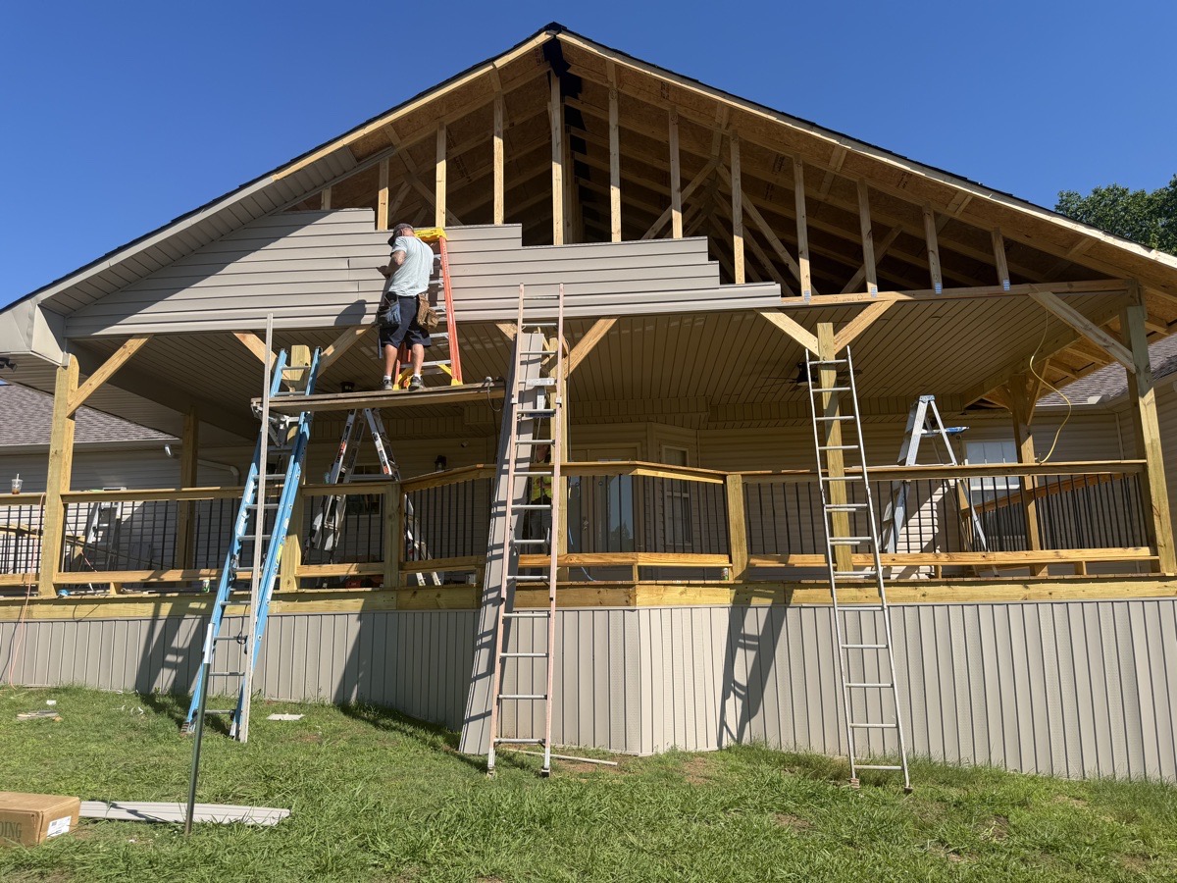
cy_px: 442
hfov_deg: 71.6
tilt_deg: +8.5
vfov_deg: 56.8
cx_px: 588
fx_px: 816
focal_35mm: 24
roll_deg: +1.9
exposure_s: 1/3759
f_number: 1.78
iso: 80
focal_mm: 6.76
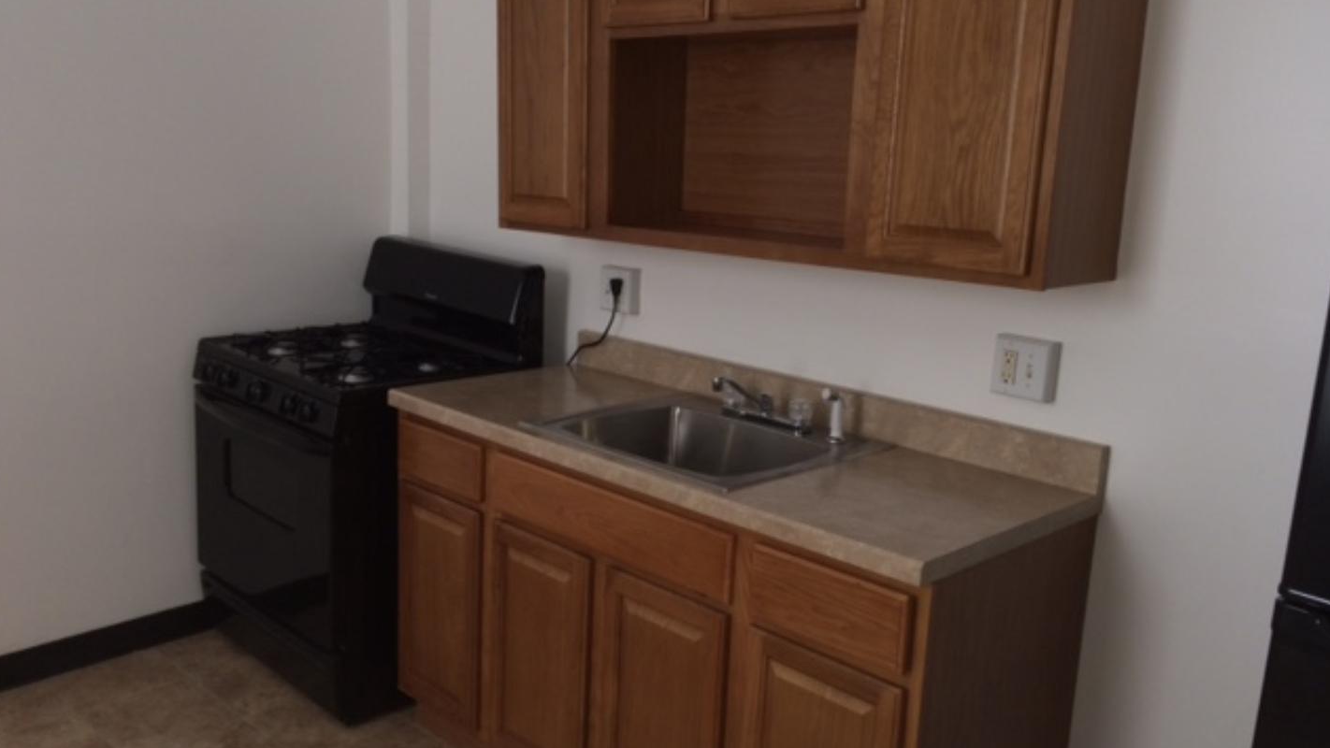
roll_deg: -2.8
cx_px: 667
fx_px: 1129
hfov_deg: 61.0
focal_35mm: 32
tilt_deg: -12.2
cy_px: 380
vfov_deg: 36.7
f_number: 2.2
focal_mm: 4.15
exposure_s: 1/30
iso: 32
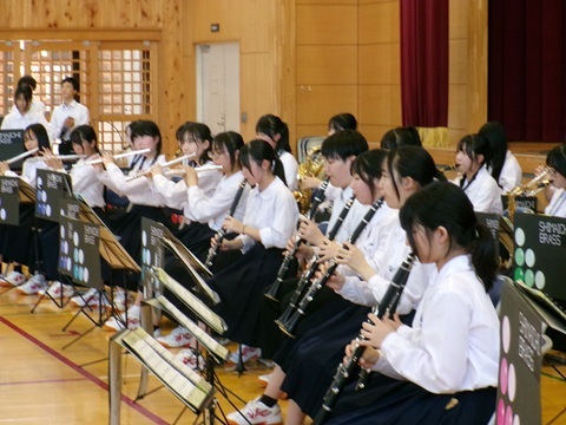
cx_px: 283
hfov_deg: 17.1
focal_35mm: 115
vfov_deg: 12.9
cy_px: 212
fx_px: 1880
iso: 479
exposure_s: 1/34
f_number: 6.2
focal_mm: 20.6
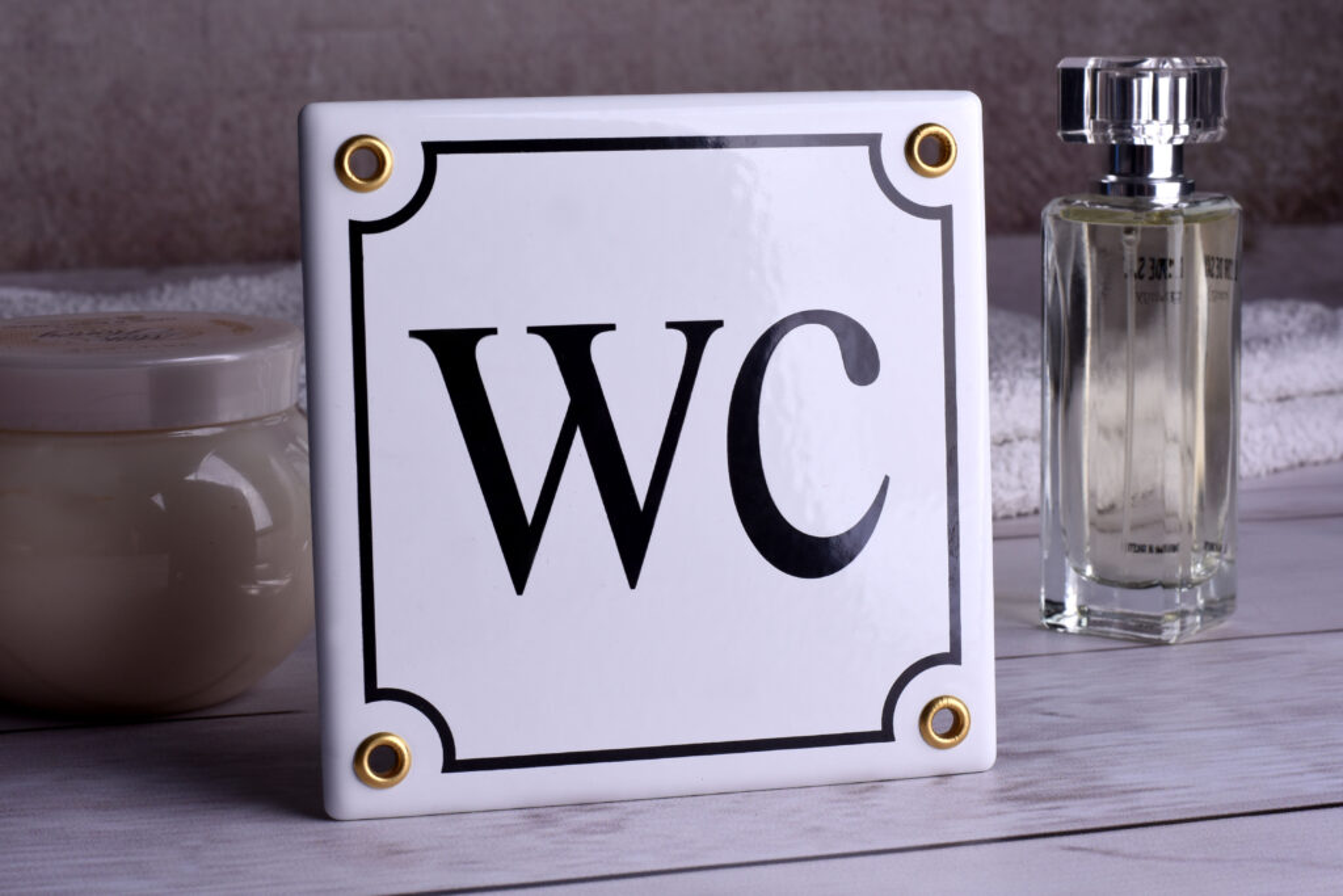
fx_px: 2798
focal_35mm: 75
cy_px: 448
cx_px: 672
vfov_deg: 18.2
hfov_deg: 27.0
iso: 160
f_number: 16
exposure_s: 1/125
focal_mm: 50
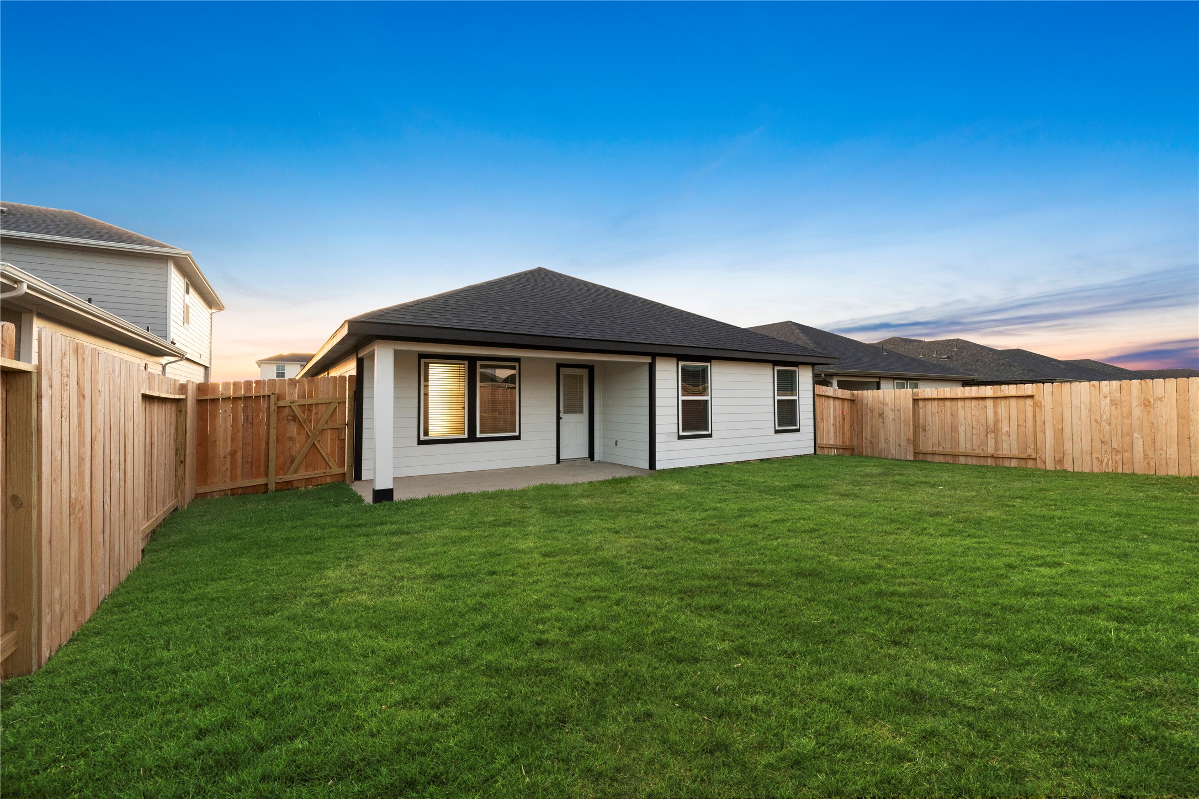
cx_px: 600
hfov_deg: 101.5
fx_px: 490
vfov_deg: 78.5
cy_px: 400
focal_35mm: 15
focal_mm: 14.7
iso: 2000
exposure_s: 1/5
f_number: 8
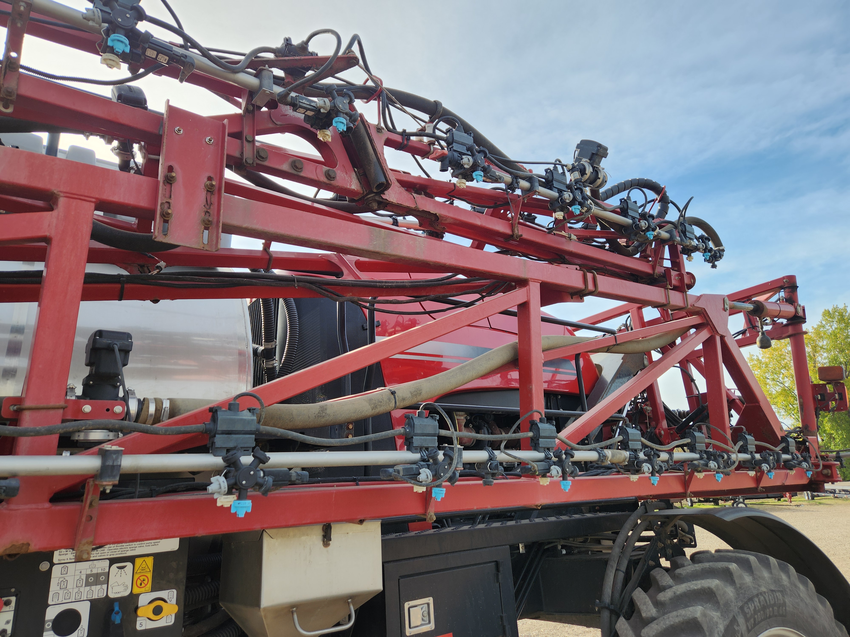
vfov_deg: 58.9
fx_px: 565
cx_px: 425
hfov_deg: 73.9
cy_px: 318
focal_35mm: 23
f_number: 1.8
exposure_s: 1/784
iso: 20
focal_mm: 5.4
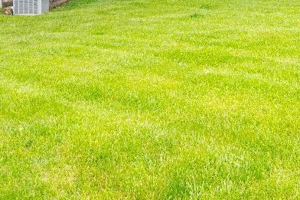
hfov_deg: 27.9
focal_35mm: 67
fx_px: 557
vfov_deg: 18.8
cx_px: 315
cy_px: -61
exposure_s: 1/500
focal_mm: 17.5
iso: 400
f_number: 6.3
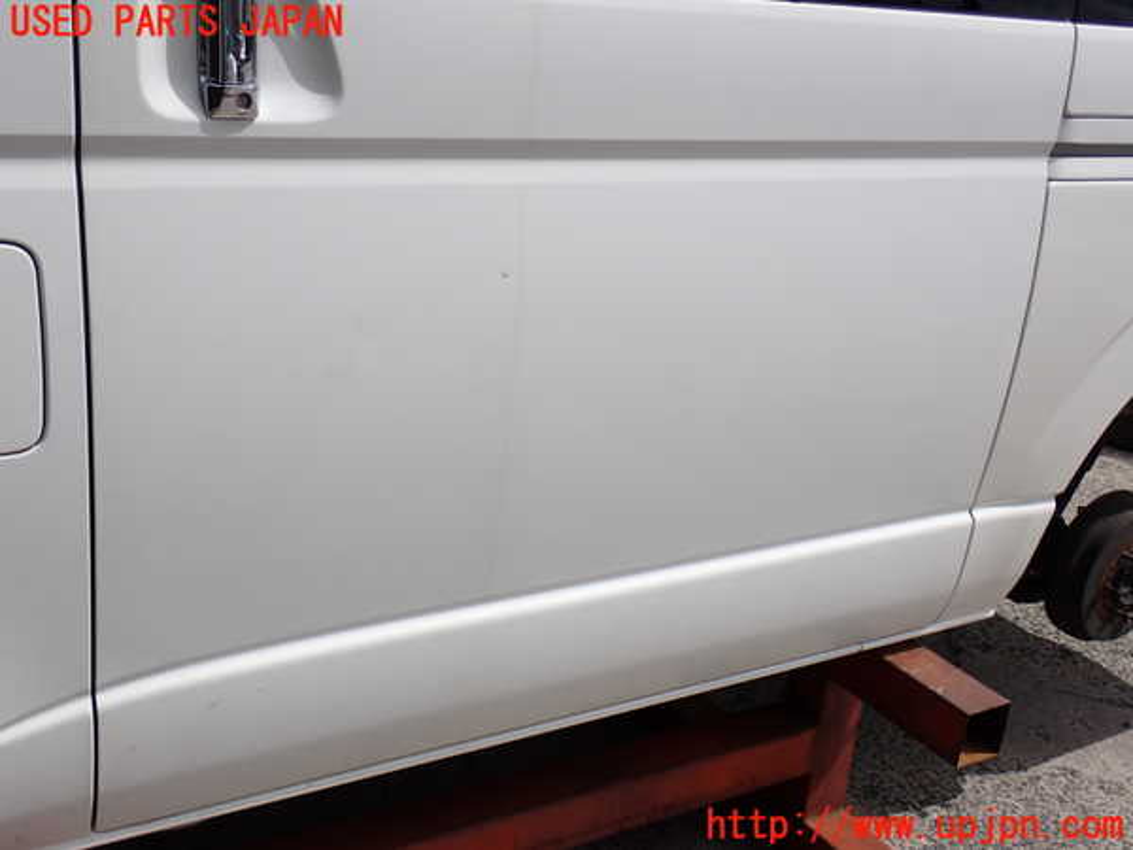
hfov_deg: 45.8
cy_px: 425
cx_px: 566
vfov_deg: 35.1
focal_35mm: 41
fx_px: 1342
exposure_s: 1/200
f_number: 11
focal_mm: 7.31
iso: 100
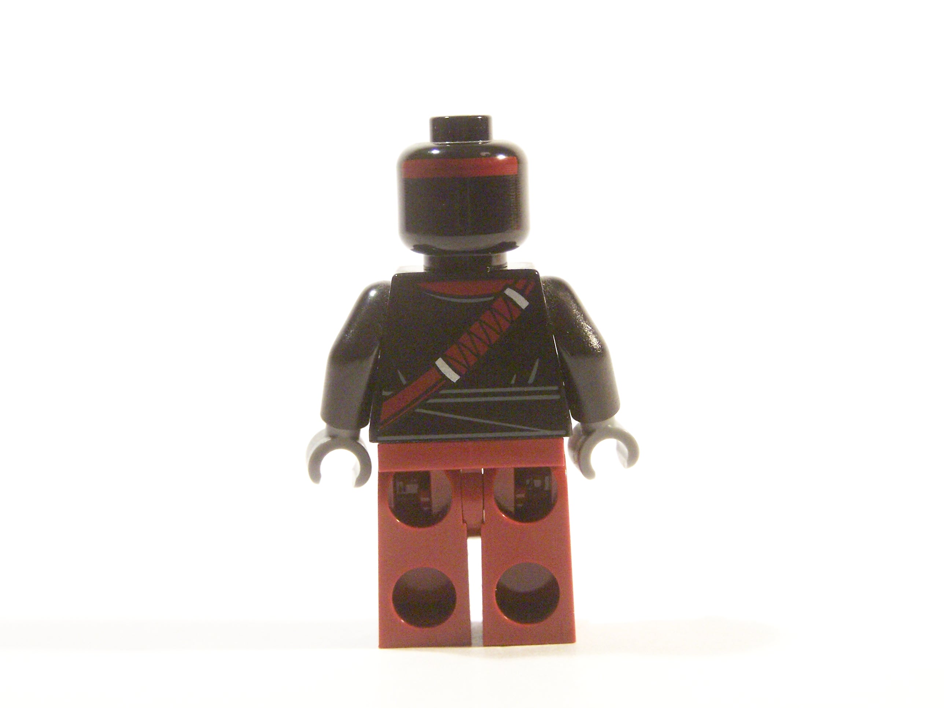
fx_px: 2236
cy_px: 354
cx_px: 472
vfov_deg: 18.0
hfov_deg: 23.8
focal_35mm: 82
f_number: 3.2
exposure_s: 1/30
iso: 400
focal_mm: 13.7
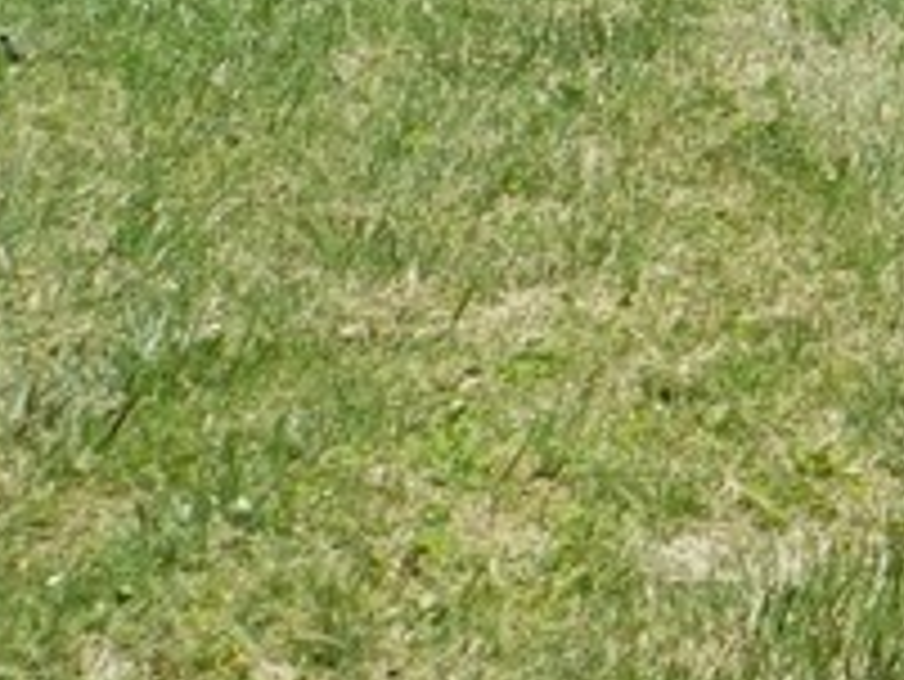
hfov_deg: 9.9
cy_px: -887
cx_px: 1884
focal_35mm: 183
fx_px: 4782
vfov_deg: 7.6
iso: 125
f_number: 3.5
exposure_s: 1/800
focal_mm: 6.3
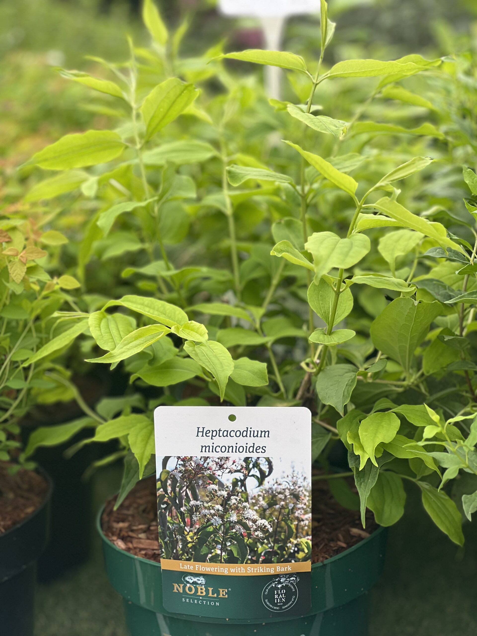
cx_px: 238
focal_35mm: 77
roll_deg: -0.2
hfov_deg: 19.1
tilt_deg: -15.1
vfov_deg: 25.3
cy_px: 318
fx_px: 1415
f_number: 2.8
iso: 40
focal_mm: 9
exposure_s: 1/121
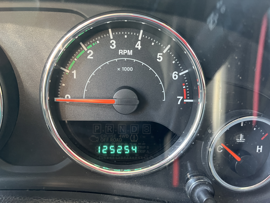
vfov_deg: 53.1
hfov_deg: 67.3
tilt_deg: -18.5
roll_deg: -0.9
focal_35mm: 26
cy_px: 102
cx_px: 135
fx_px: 203
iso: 400
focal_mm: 5.1
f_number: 1.6
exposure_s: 1/60
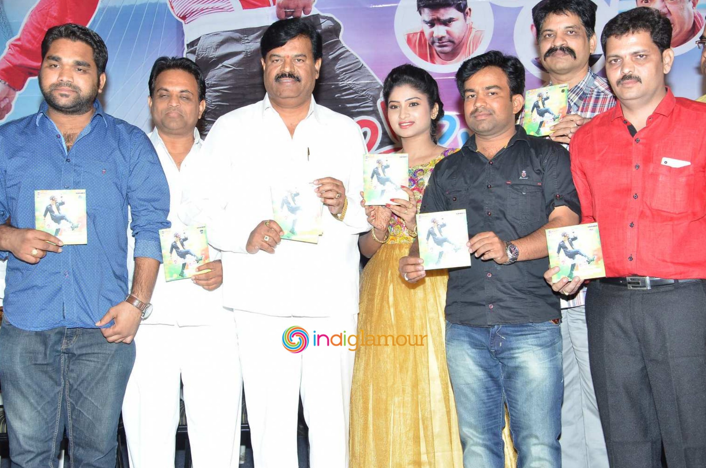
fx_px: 1087
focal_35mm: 56
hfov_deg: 36.0
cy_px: 224
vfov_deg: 24.3
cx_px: 354
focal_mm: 35
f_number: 5.6
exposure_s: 1/125
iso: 800
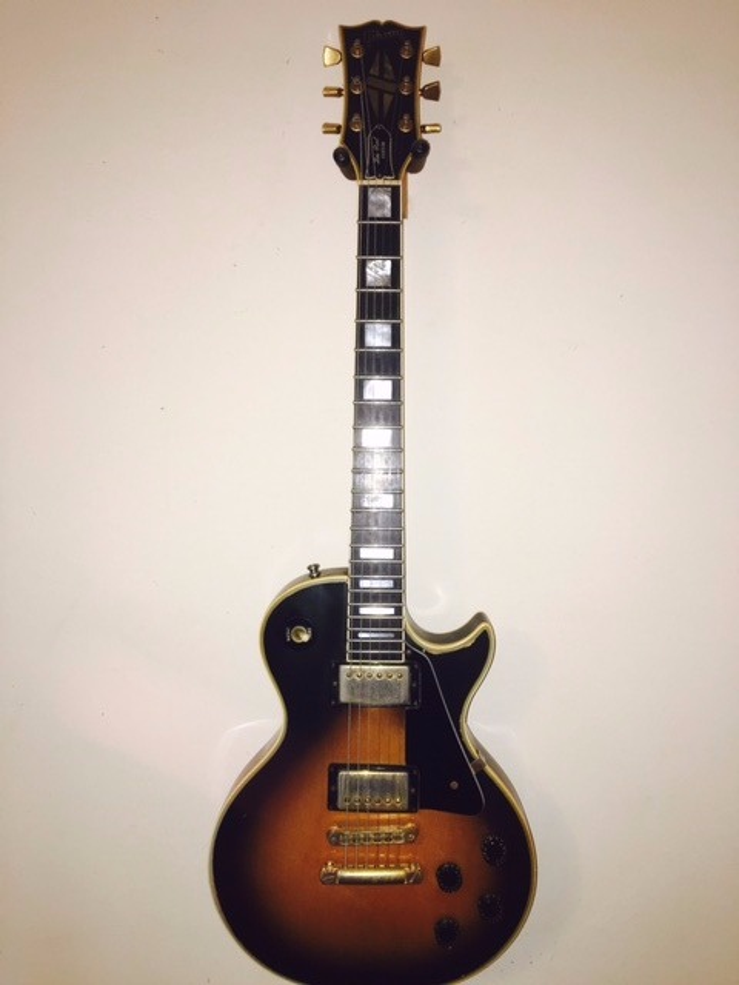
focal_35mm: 29
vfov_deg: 61.7
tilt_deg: -4.9
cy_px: 492
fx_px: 825
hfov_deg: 48.2
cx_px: 370
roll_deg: -1.6
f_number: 2.2
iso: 40
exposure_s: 1/20
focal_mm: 4.15
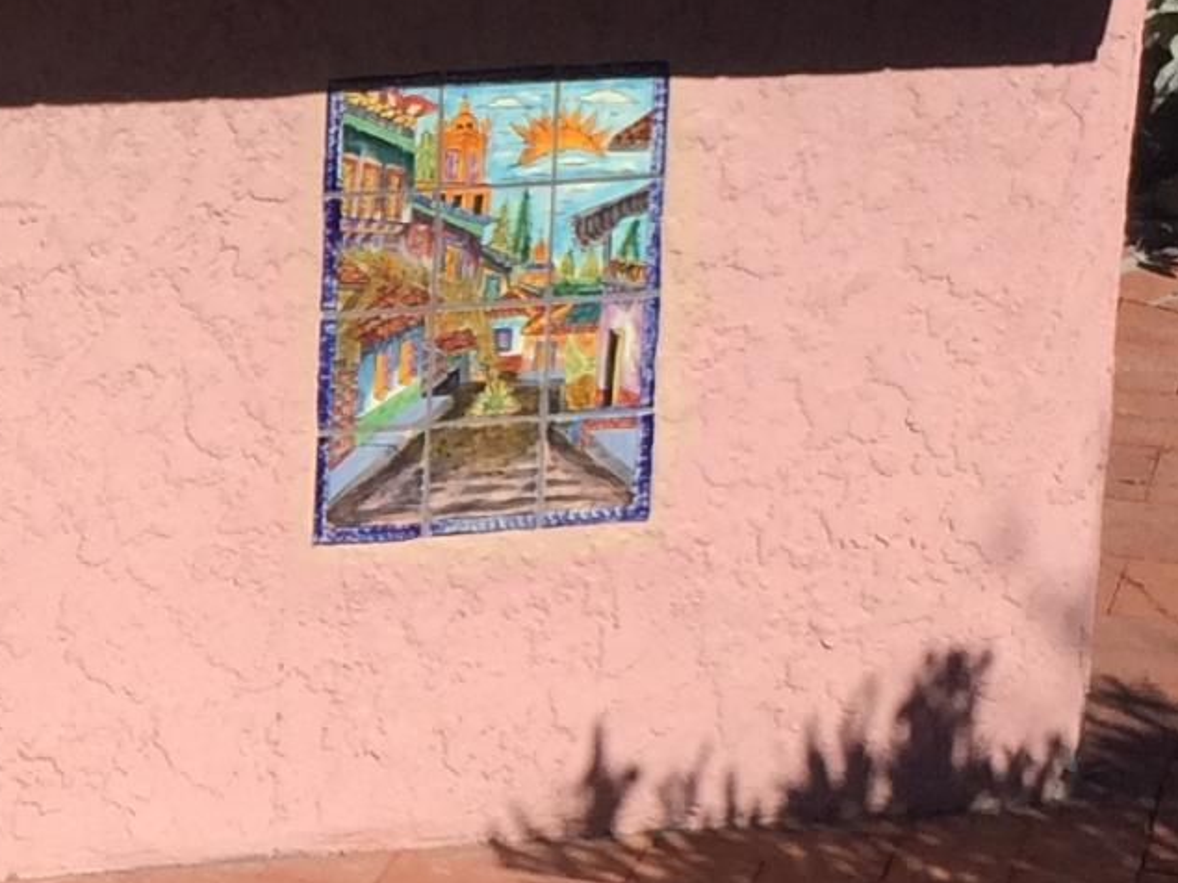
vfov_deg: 10.8
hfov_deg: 13.9
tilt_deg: -17.5
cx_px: -273
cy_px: 454
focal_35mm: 137
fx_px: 4661
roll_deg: +0.5
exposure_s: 1/3731
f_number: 2.2
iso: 32
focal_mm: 4.15
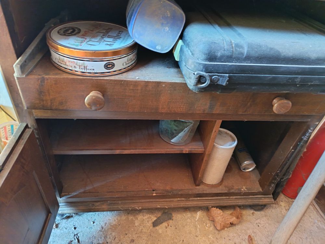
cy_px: 122
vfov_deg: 56.8
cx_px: 162
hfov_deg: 71.6
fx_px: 225
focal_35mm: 24
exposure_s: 1/25
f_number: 1.75
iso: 3446
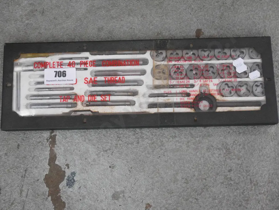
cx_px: 140
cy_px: 105
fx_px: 516
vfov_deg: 22.9
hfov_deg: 30.3
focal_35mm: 64
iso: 3200
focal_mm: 32
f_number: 5.6
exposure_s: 1/25
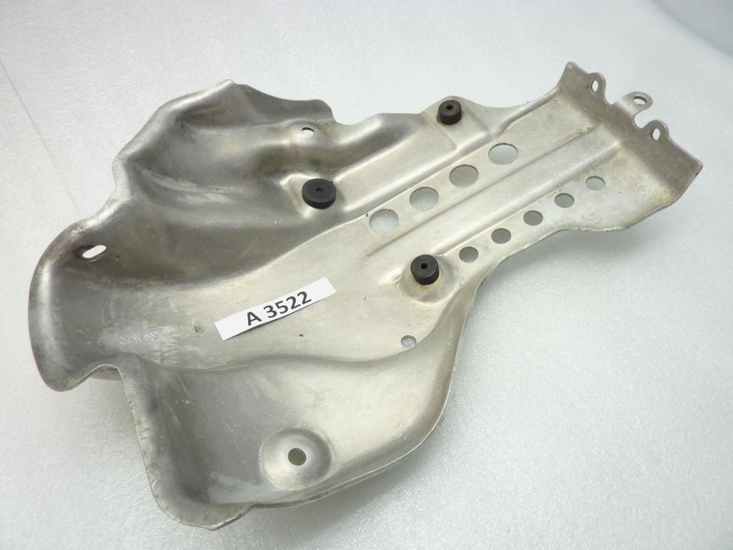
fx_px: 529
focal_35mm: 25
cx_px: 366
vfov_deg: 54.9
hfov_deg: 69.4
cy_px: 275
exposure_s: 1/15
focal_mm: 4.1
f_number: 3.3
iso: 80
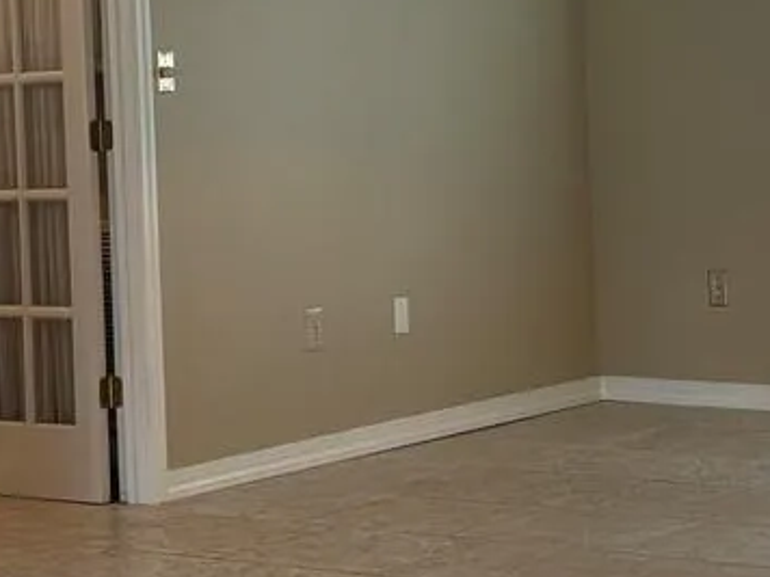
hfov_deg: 16.8
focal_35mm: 117
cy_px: 97
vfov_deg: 12.6
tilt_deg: +0.3
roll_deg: +2.3
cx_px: 409
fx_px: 2603
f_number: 1.6
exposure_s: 1/120
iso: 125
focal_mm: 5.96
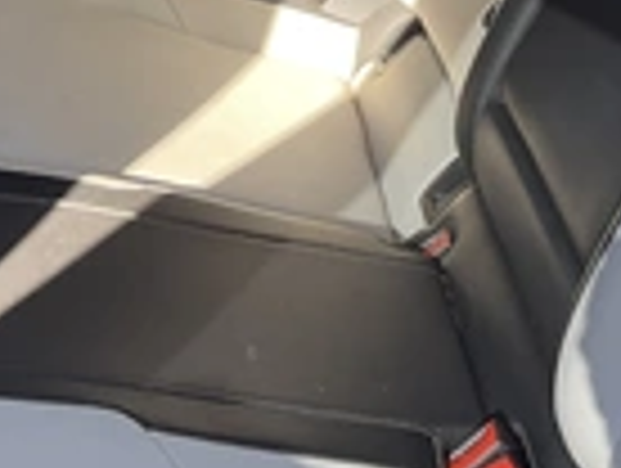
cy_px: -104
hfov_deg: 22.3
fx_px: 1510
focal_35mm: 84
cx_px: 639
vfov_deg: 16.8
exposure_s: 1/122
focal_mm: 3
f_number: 1.8
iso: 20
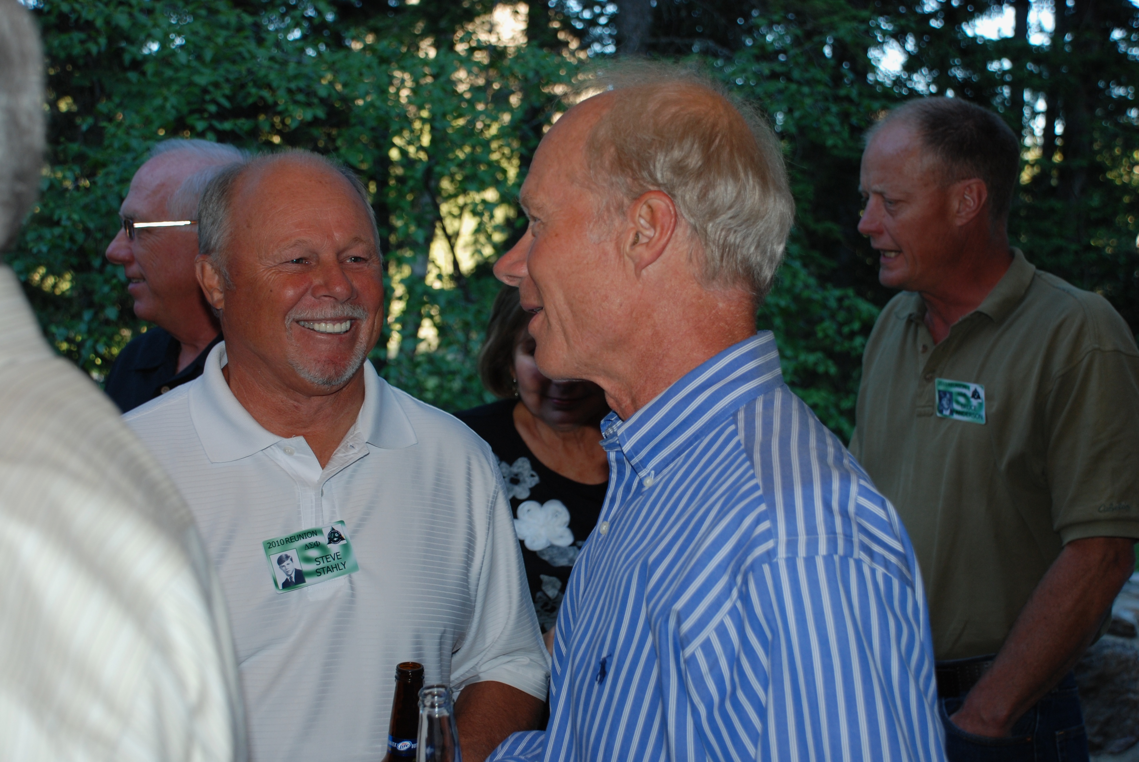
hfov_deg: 35.0
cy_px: 381
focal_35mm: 57
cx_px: 570
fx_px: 1806
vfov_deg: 23.8
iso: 200
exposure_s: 1/60
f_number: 4.5
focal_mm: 38
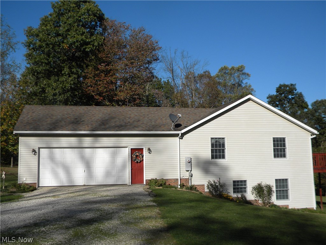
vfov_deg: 39.7
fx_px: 339
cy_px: 122
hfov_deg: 51.4
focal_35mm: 36
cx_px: 163
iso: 80
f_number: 7.4
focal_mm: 6.4
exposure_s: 1/342
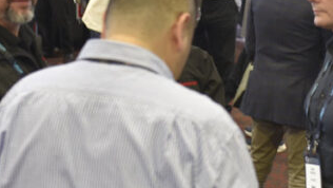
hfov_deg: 17.8
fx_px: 1051
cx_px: 276
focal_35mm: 119
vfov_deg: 10.2
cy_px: 69
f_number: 2.5
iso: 800
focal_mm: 35
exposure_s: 1/60
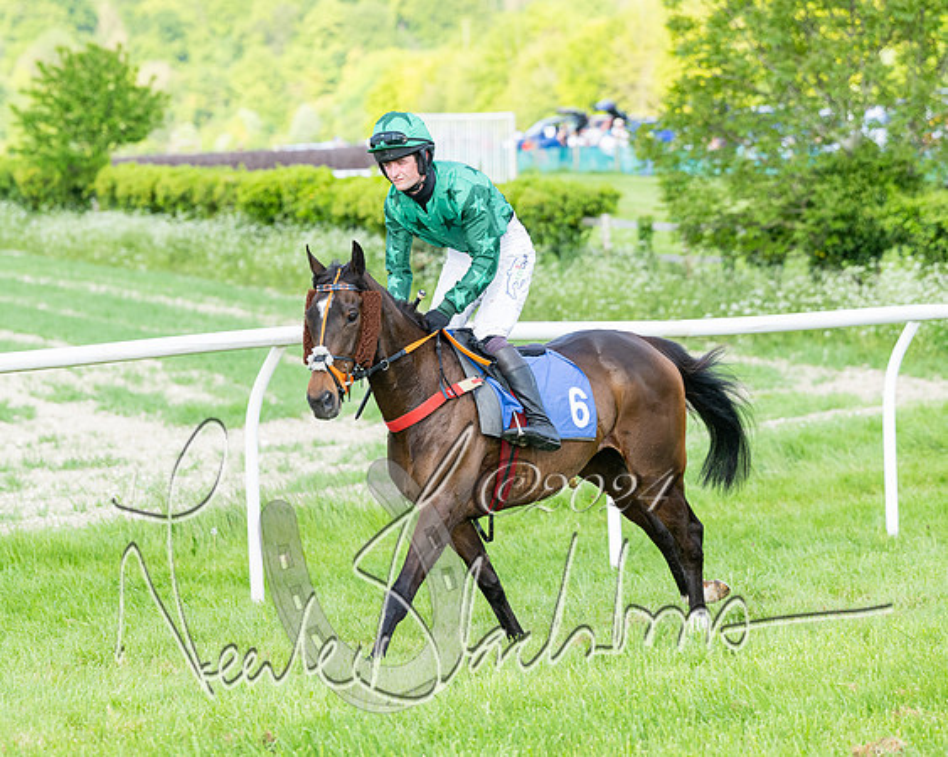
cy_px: 357
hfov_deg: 10.2
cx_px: 406
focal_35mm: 189
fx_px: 5315
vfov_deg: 8.2
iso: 400
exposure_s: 1/1250
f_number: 4
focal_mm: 130
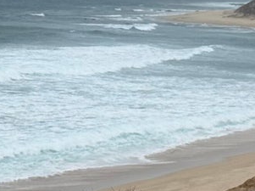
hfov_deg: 9.1
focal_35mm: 218
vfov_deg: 6.8
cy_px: 16
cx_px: 82
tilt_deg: -0.1
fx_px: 1604
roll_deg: -2.4
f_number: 1.78
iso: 64
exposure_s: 1/11364
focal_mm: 6.76
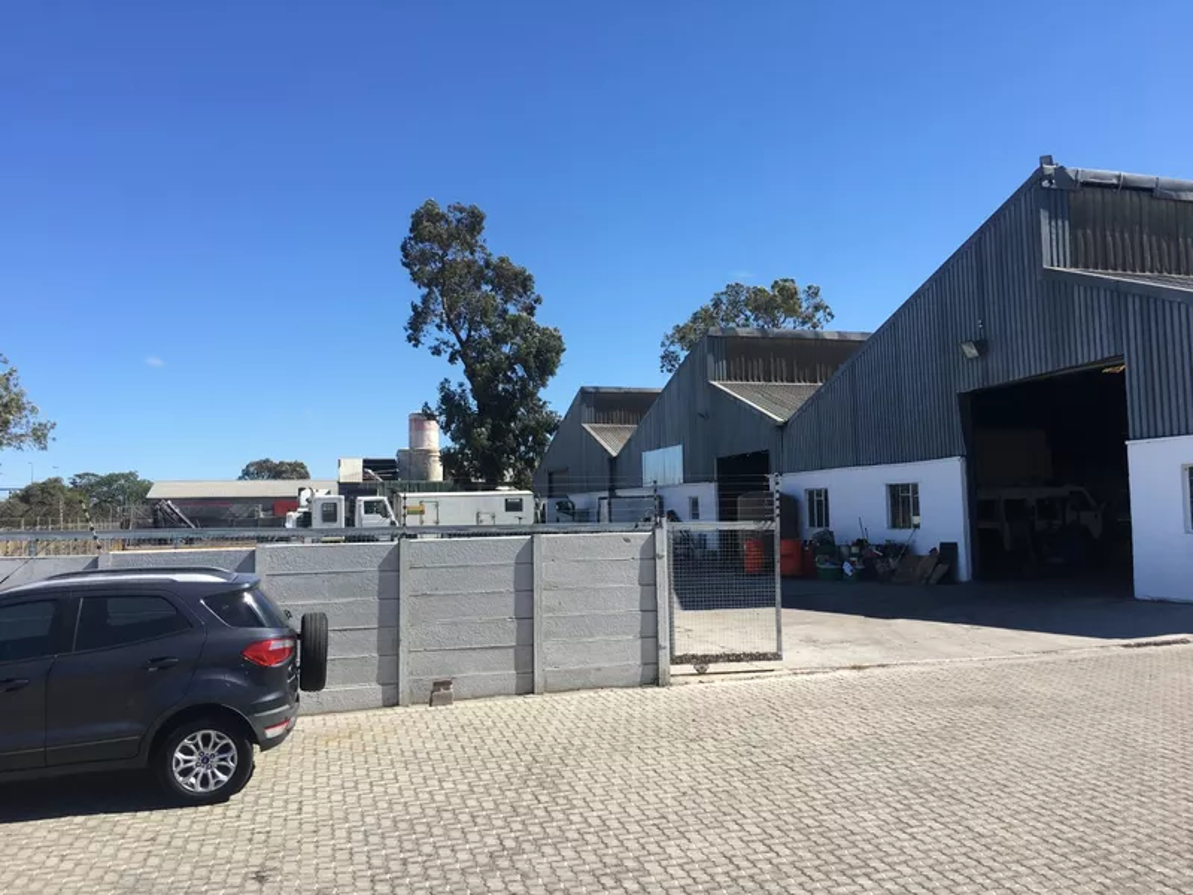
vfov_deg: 48.2
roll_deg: +0.1
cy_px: 448
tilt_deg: +4.9
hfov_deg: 61.7
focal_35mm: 29
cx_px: 596
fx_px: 999
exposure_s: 1/1326
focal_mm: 4.15
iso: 25
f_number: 2.2
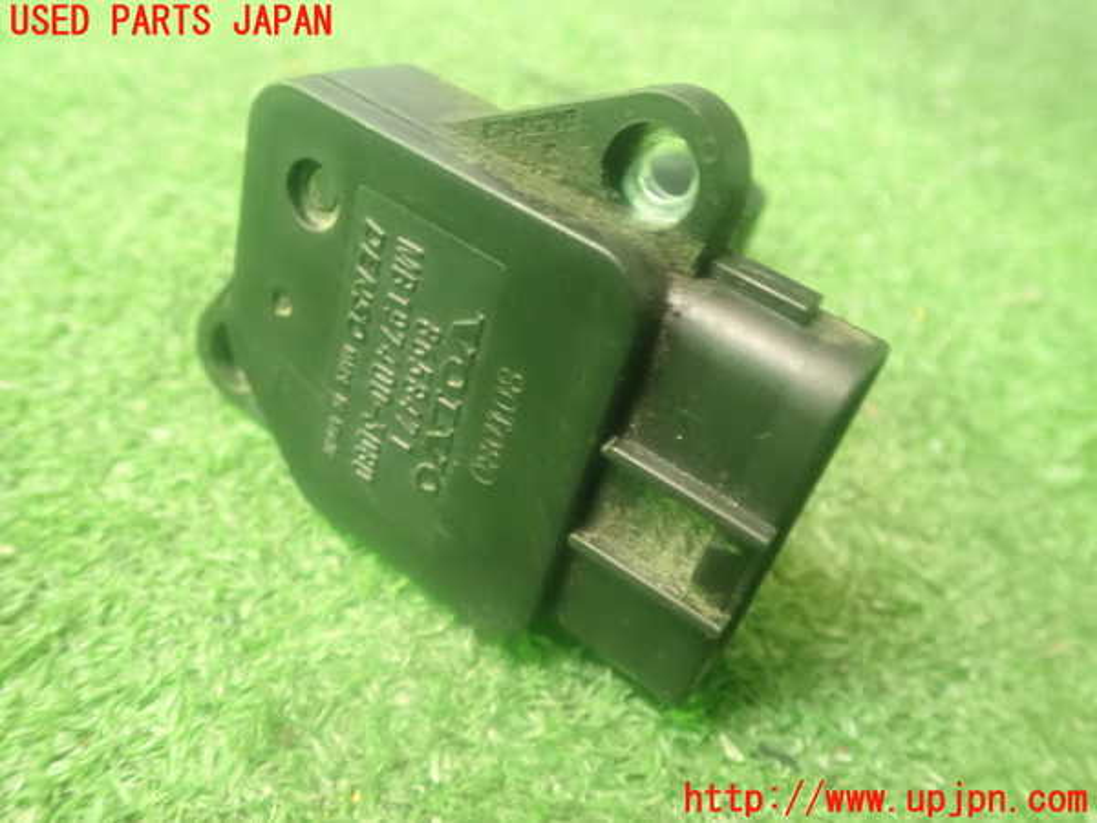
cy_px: 412
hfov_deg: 60.0
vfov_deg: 46.8
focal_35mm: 30
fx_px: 951
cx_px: 548
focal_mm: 5.5
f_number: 2.3
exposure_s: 1/8
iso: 1600
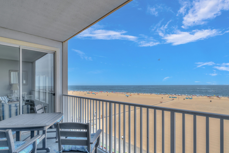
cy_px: 91
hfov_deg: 90.0
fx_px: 115
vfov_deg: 66.8
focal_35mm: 18
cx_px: 113
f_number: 8
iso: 320
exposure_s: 1/1000
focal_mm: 14
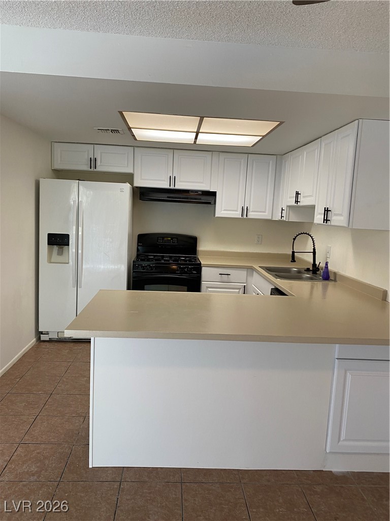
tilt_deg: -5.8
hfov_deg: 53.1
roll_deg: -3.4
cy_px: 260
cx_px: 195
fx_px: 391
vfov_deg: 67.3
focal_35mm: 26
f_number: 1.8
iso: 80
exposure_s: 1/60
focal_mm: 4.25
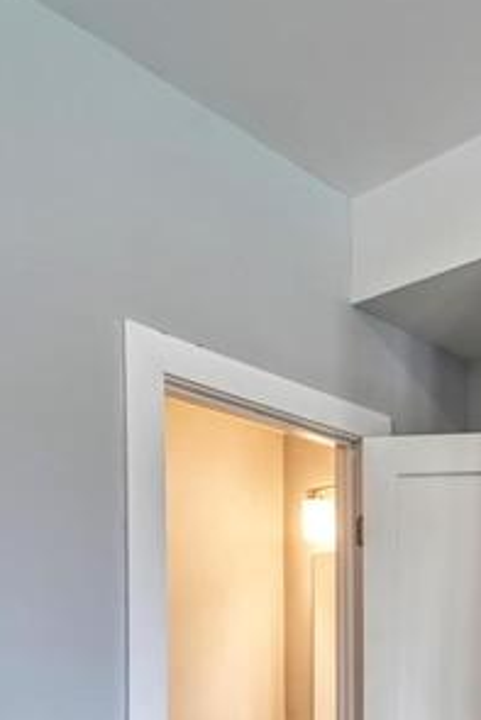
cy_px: 686
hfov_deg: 30.3
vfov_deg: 43.8
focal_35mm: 39
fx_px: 781
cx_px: 542
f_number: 11
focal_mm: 10
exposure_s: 1/3.33
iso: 100
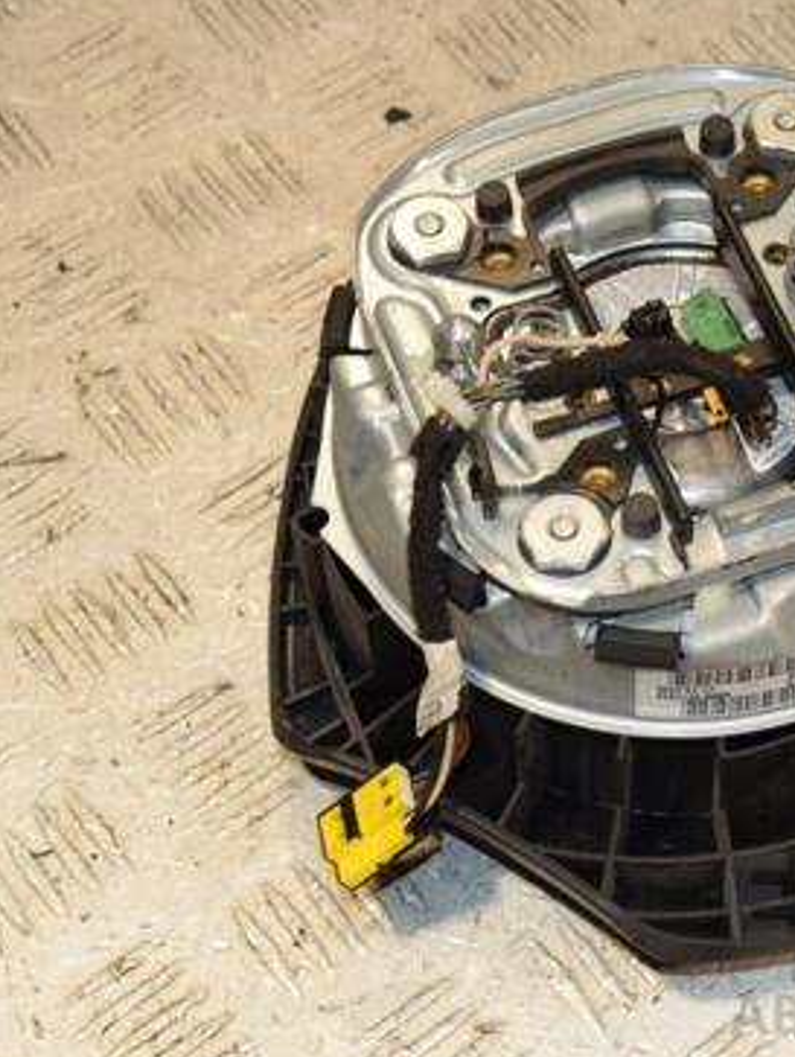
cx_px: 676
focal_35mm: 100
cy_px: 507
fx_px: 3057
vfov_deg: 19.6
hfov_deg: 14.7
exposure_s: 1/200
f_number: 8
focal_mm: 42
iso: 800
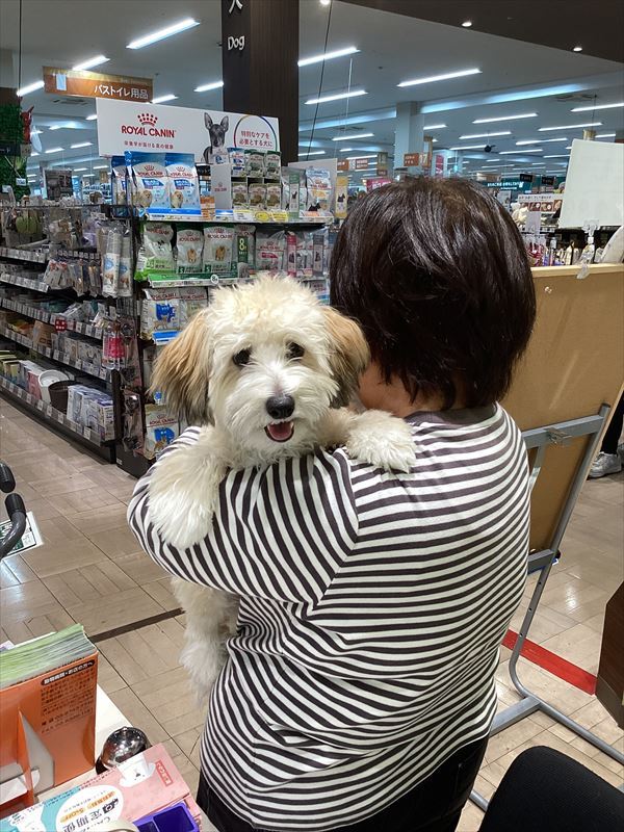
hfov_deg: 45.4
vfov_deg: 58.4
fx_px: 745
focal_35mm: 31
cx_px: 312
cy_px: 416
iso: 50
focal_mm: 3.3
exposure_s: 1/50
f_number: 2.4
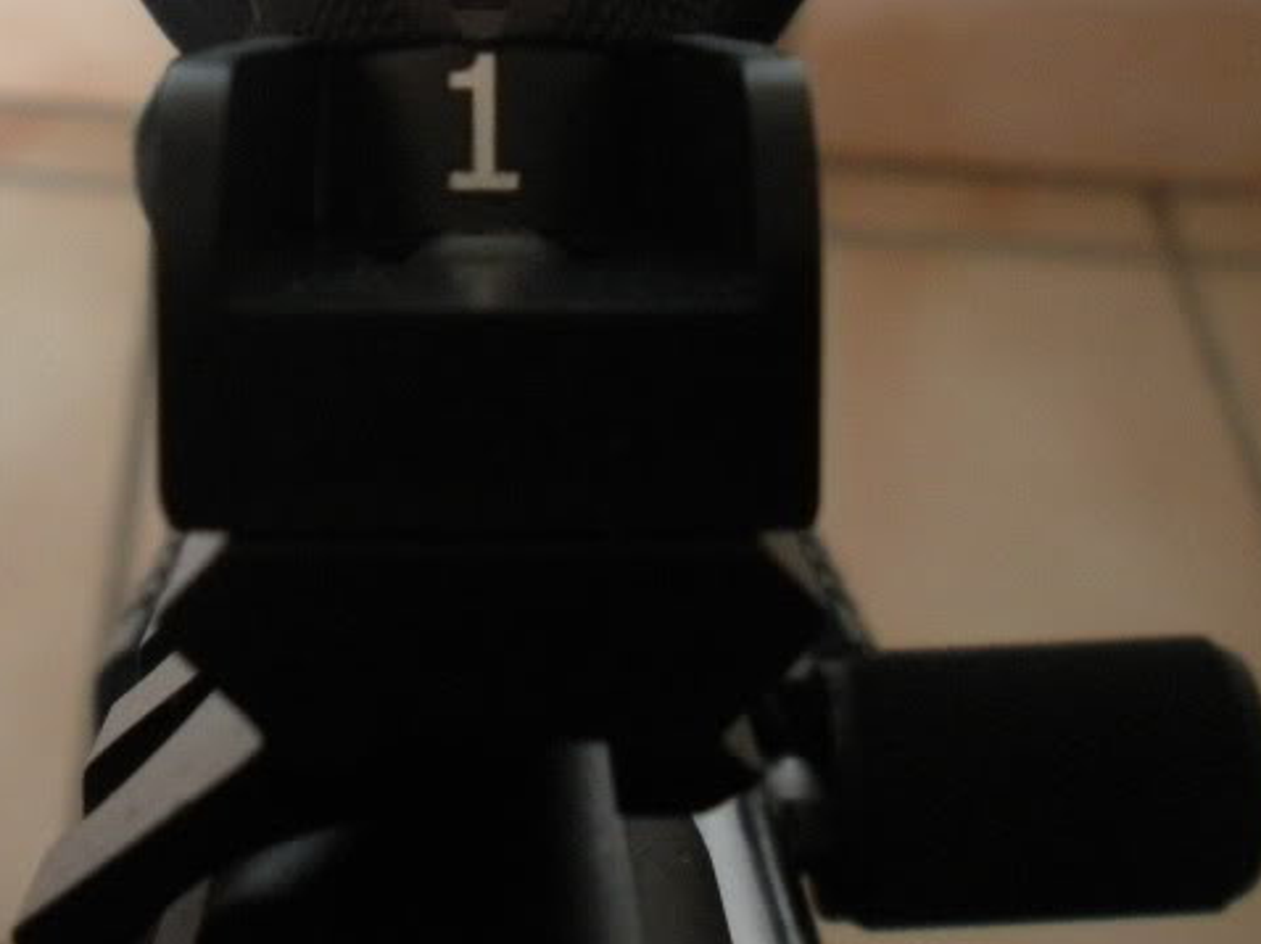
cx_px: 356
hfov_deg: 25.8
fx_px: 2731
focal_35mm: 75
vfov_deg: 19.2
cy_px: 82
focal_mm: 6.3
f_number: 3.5
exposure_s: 1/13
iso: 400
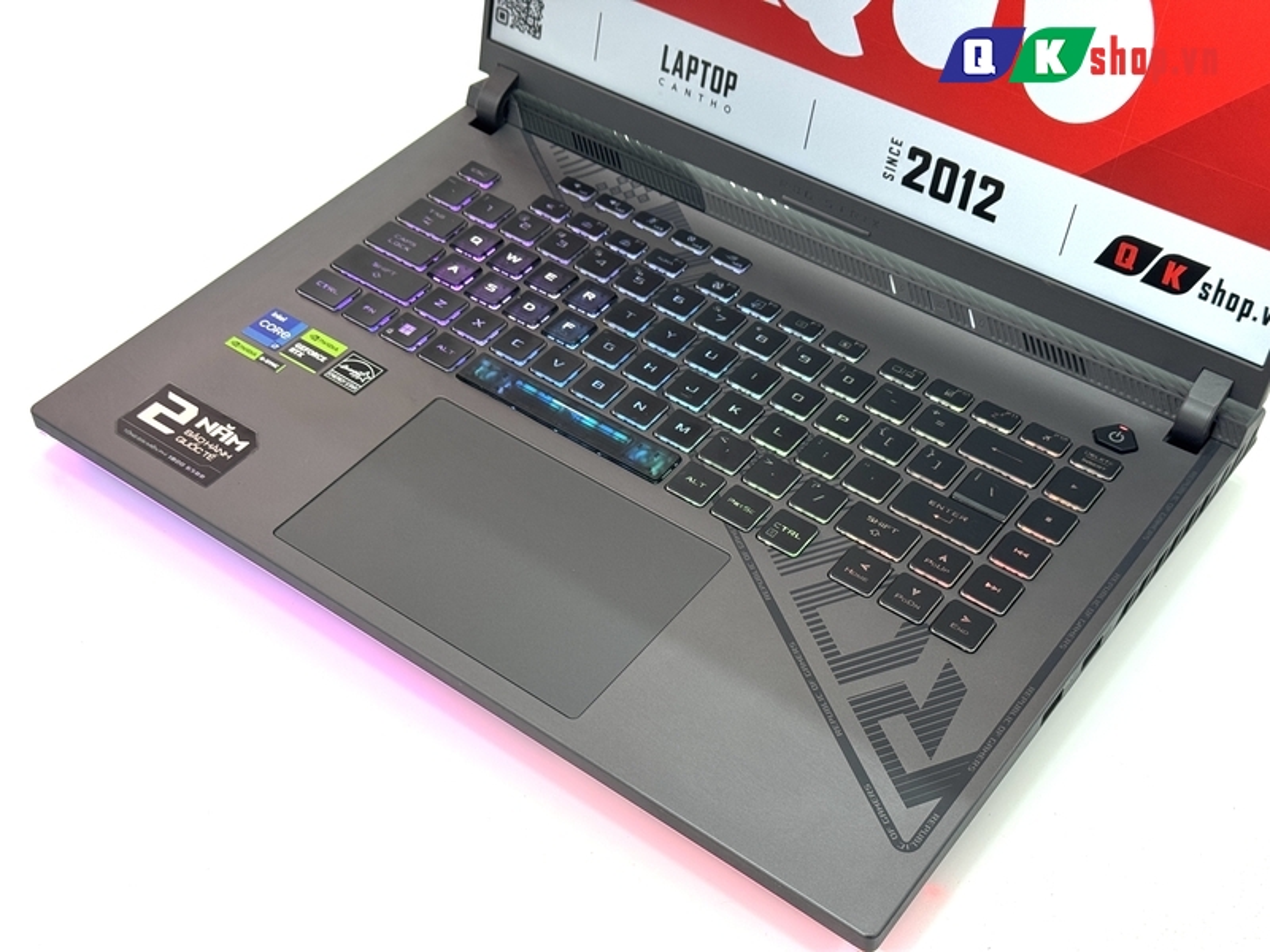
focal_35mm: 48
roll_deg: +0.3
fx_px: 1761
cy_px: 476
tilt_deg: -44.6
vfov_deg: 30.3
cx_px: 635
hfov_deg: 39.7
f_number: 1.78
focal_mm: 6.76
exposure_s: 1/102
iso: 64
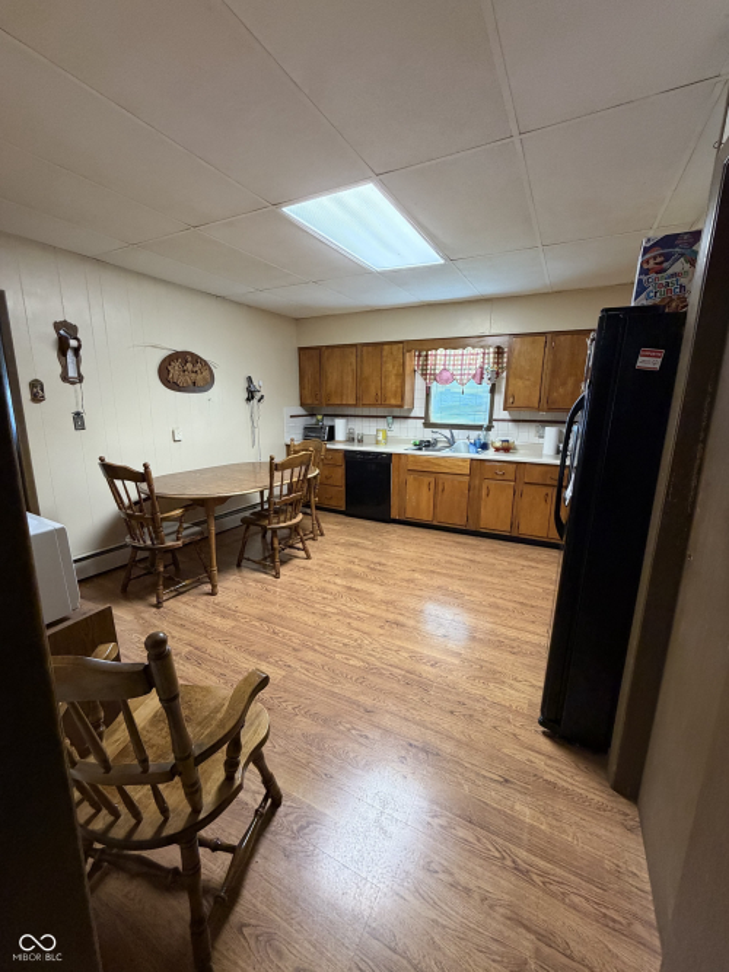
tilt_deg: -11.1
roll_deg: -1.2
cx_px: 364
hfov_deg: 85.7
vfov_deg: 102.1
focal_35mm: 14
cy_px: 486
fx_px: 393
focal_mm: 2.22
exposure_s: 1/60
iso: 320
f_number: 2.2
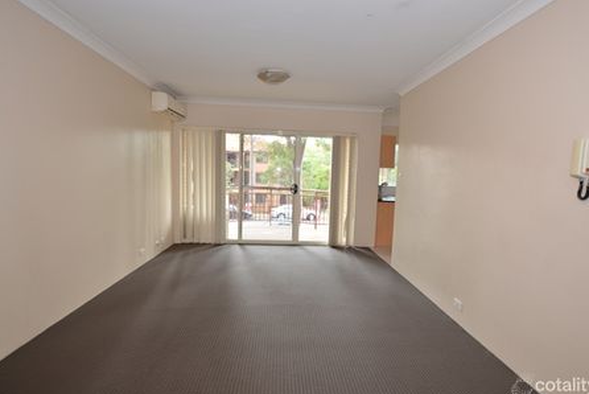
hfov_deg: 82.4
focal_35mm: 21
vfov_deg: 60.7
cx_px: 308
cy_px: 206
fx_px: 336
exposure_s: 1/4
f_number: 5
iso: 100
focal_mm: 13
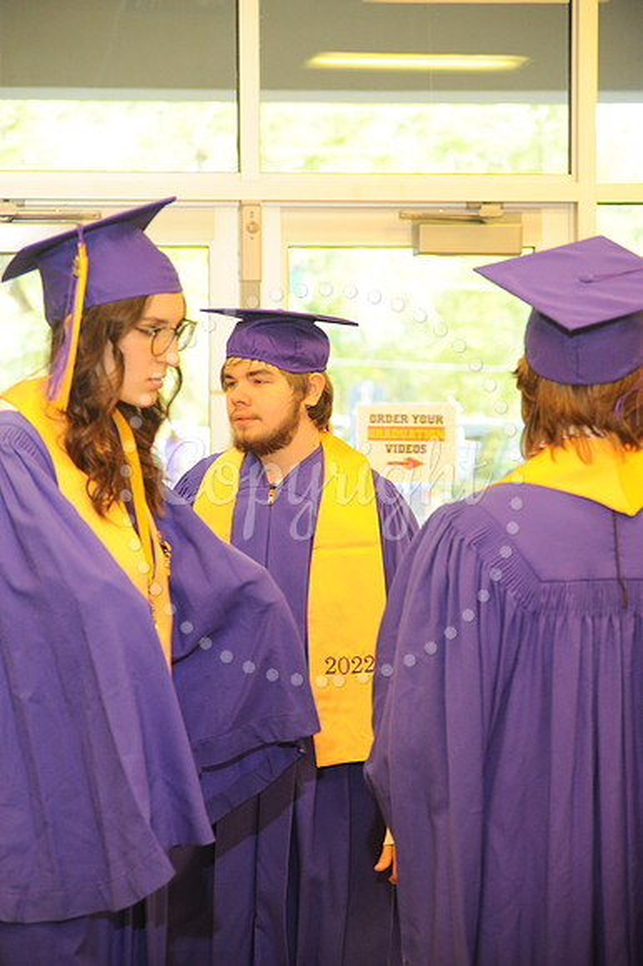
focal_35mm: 105
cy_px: 483
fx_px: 2816
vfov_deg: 19.5
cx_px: 322
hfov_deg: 13.0
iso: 1600
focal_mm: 105
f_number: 5.6
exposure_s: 1/80
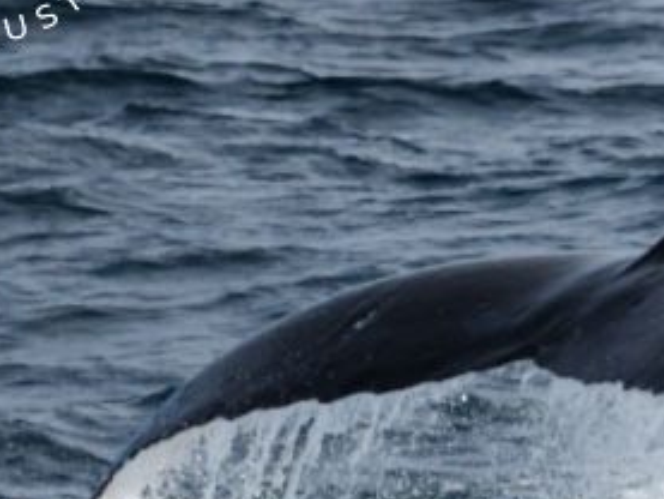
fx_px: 31932
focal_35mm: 1664
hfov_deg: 1.2
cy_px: 327
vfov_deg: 0.9
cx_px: 741
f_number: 6.3
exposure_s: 1/8000
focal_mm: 600
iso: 1400
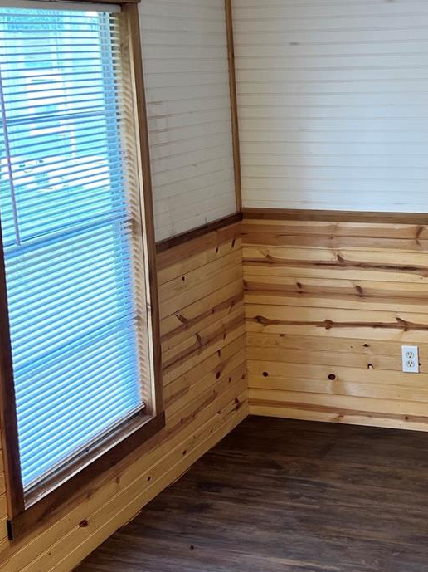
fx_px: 957
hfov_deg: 24.7
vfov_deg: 33.1
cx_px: 361
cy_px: 225
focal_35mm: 58
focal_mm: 5.7
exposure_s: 1/60
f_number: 1.5
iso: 80
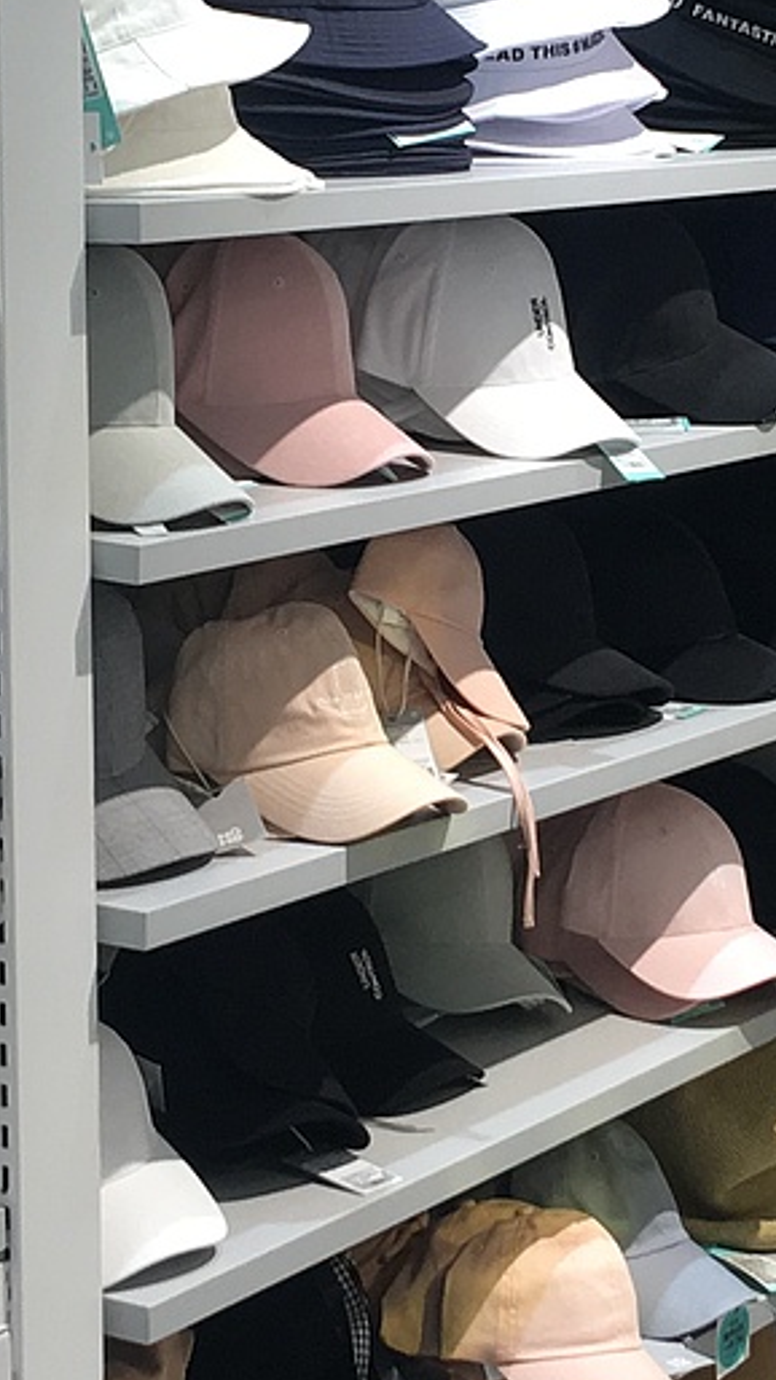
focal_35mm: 105
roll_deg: +0.0
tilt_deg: -5.2
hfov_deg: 11.5
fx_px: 3842
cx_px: 416
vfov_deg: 20.3
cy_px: 455
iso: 40
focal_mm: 4.15
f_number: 2.2
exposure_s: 1/100
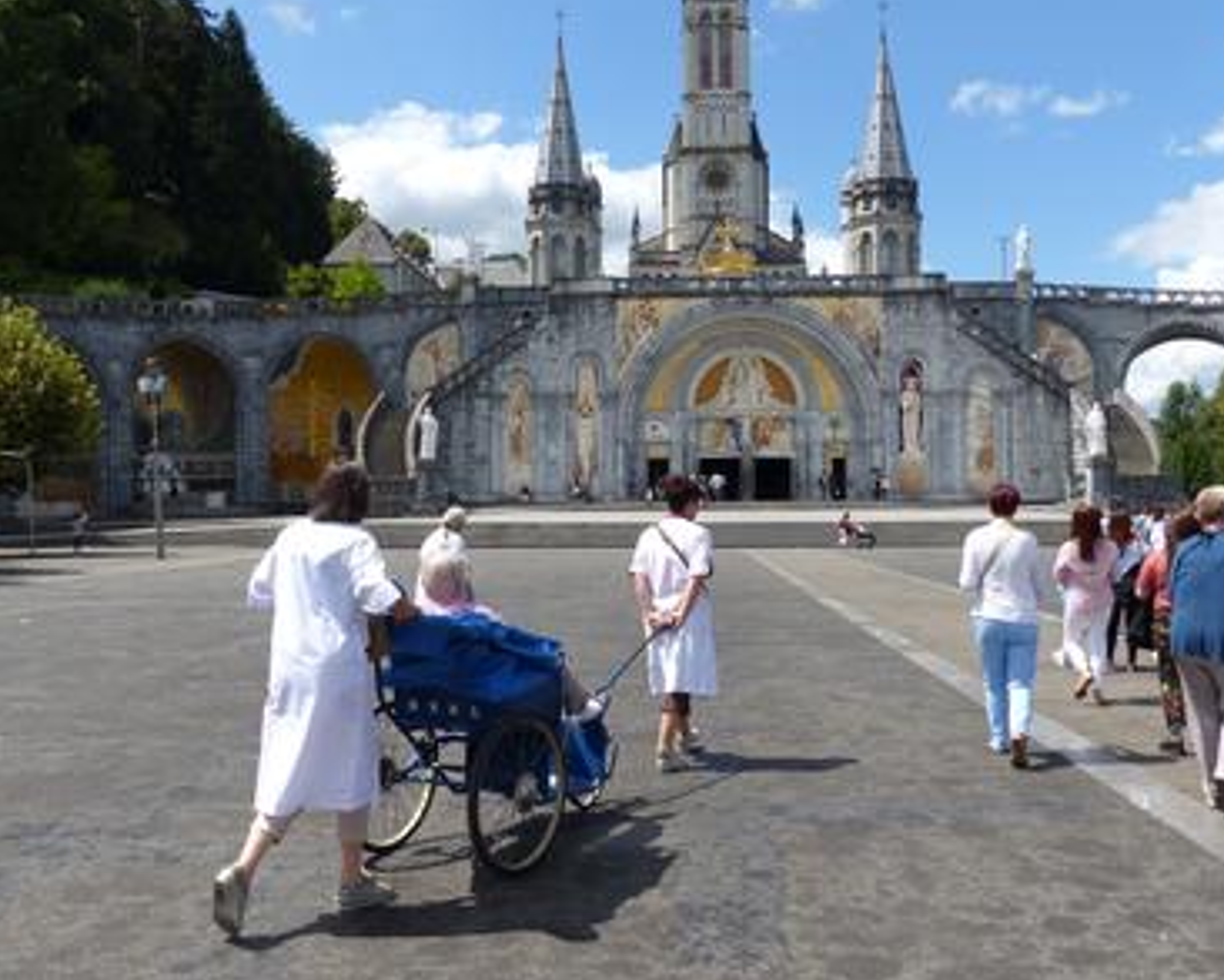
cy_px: 485
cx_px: 635
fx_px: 1160
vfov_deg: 45.8
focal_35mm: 32
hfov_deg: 55.6
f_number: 4
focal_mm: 5.5
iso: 100
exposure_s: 1/1000
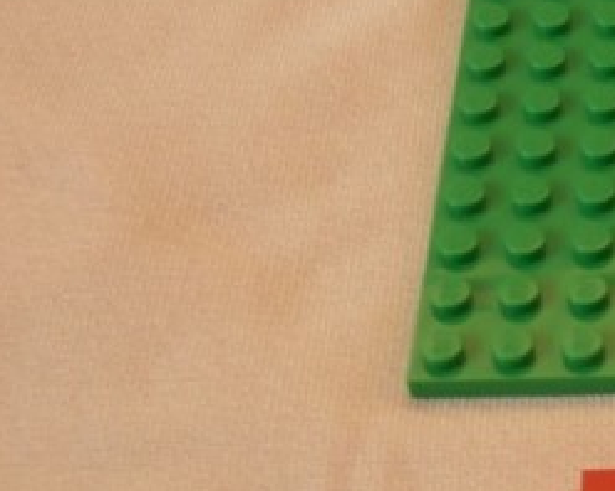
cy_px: 11
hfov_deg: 13.9
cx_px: 908
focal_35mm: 131
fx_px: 2383
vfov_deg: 11.7
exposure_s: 1/80
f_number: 3.9
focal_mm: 6.61
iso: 80
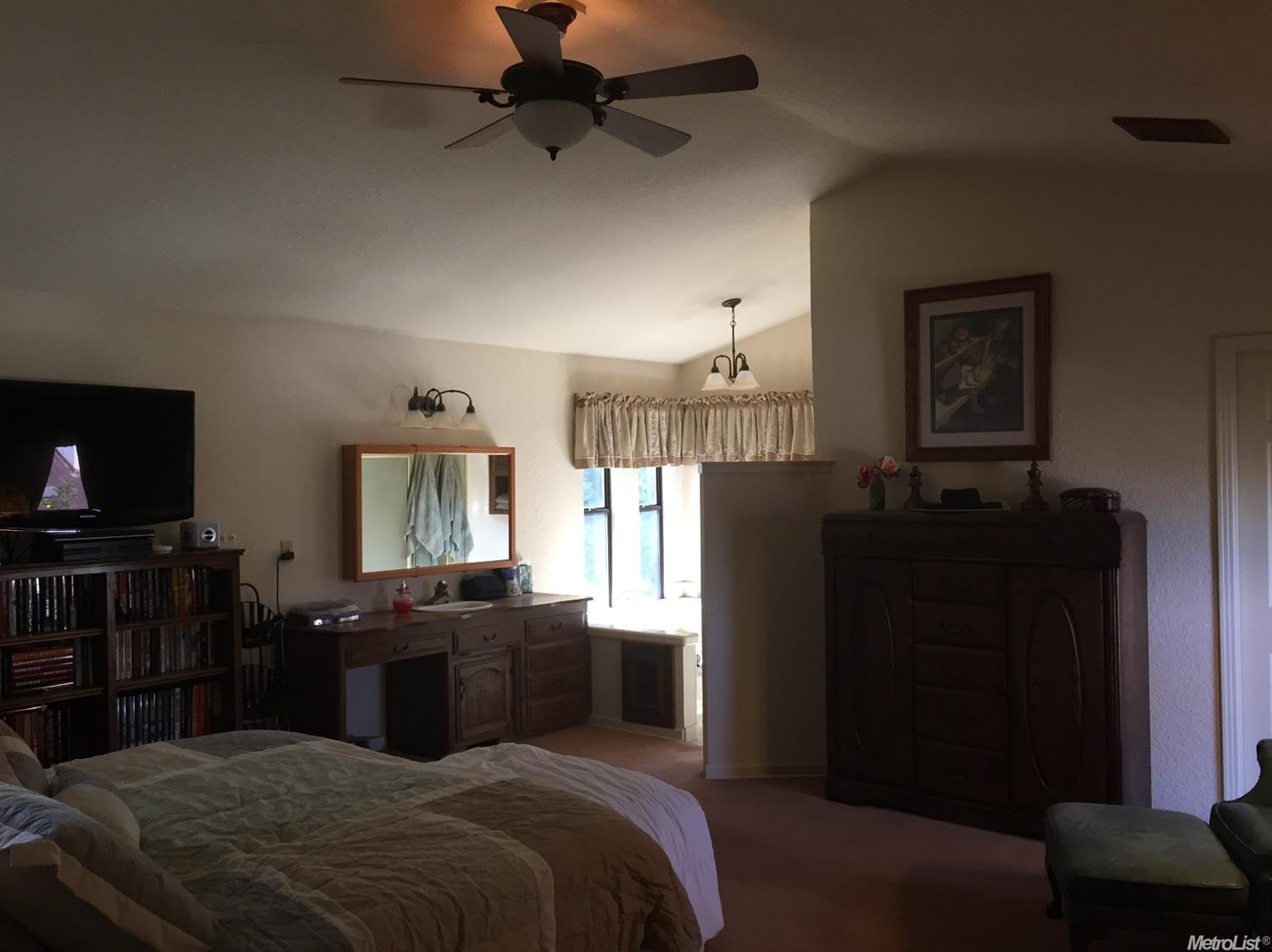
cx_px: 636
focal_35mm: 29
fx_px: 1065
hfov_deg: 61.7
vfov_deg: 48.2
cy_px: 476
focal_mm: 4.15
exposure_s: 1/30
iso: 32
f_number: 2.2
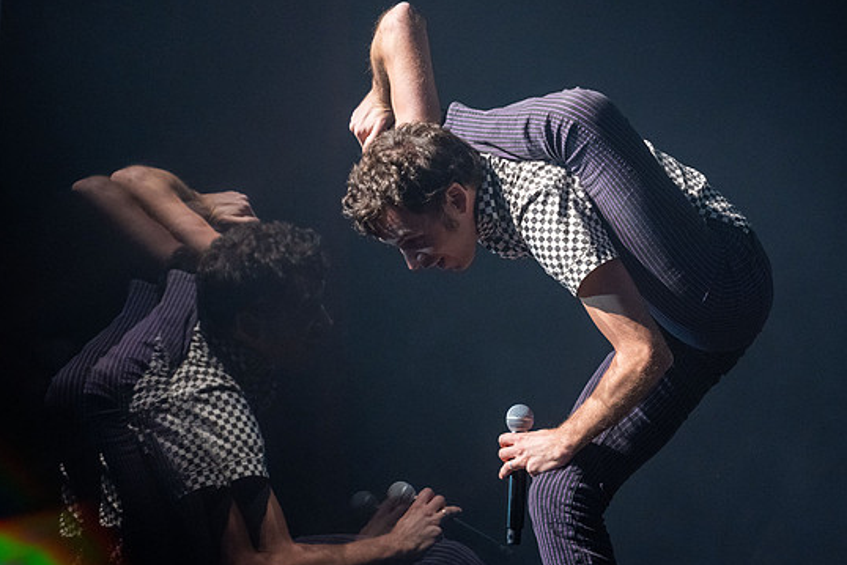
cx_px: 482
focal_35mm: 182
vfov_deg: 7.5
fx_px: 4283
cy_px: 259
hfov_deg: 11.3
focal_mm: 150
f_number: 2.8
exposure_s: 1/400
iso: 1600
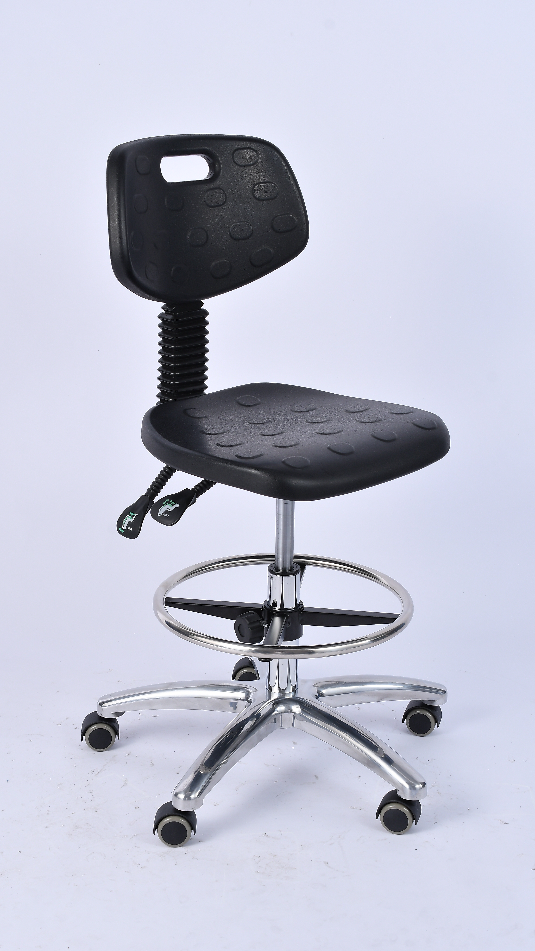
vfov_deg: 33.3
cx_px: 281
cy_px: 476
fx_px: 1589
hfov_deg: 19.1
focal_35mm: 63
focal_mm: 40
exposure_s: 1/125
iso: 125
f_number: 9
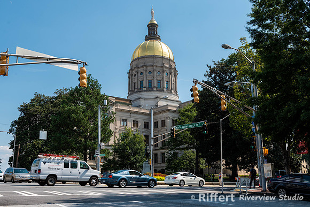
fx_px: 325
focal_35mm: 38
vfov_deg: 35.3
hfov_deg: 51.0
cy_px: 104
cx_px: 155
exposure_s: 1/200
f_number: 8
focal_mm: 34
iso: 100
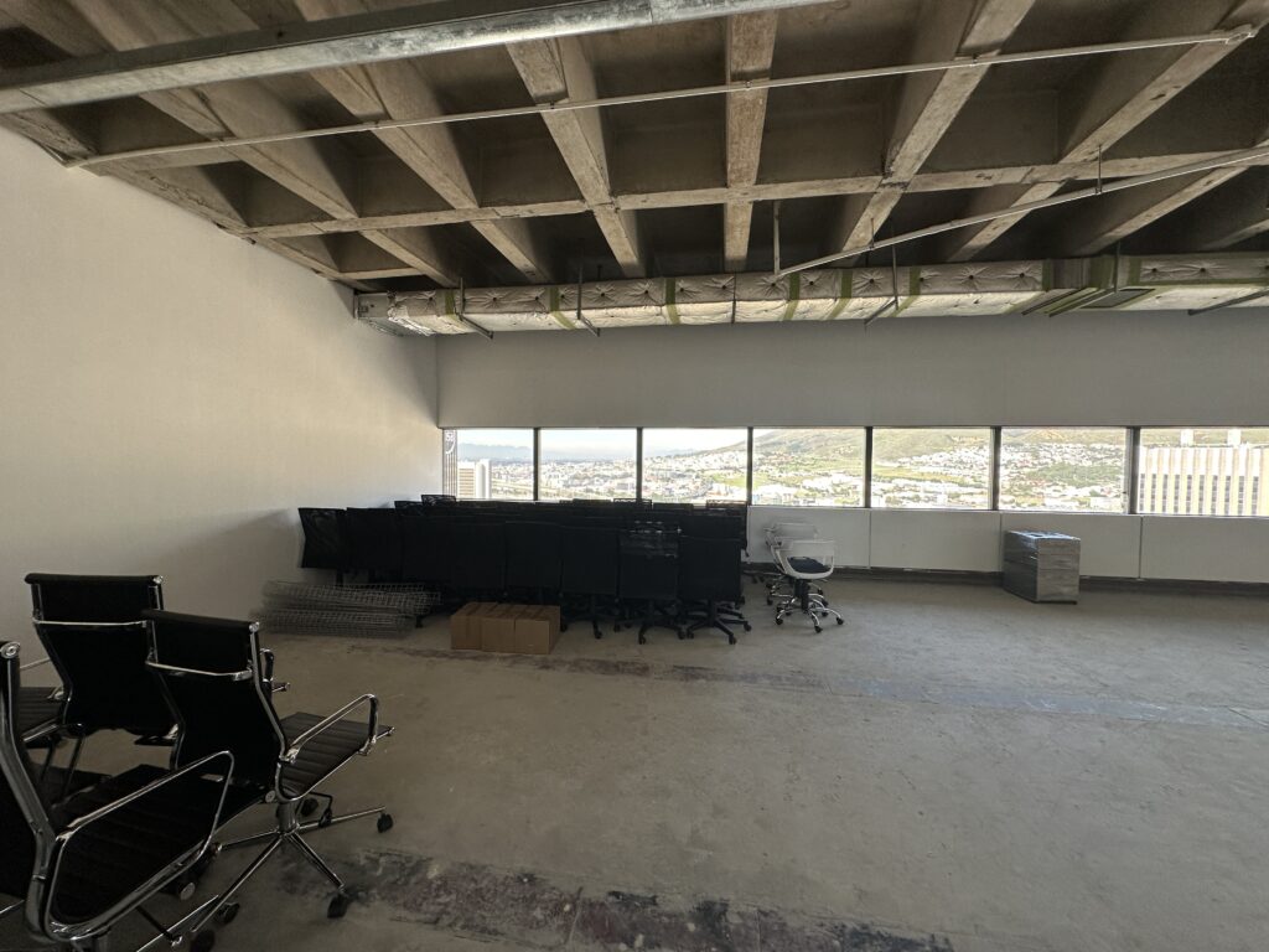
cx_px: 634
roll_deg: -0.6
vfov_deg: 85.7
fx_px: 513
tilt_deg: -0.9
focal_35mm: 14
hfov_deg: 102.1
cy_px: 476
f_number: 2.2
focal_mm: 2.22
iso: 64
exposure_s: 1/99
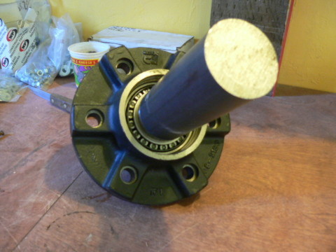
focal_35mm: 36
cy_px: 126
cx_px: 168
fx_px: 349
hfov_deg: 51.4
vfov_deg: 39.7
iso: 200
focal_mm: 6
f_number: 2.8
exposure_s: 1/4
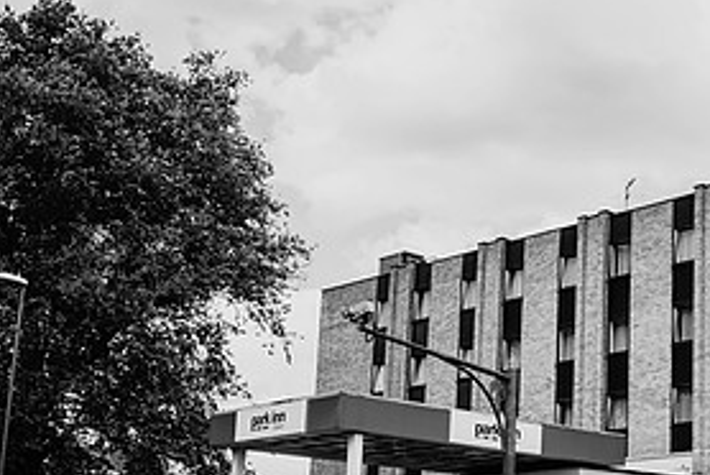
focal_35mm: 73
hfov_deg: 26.5
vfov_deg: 18.7
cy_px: 295
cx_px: 669
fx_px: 1441
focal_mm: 35
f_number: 5.6
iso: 160
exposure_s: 1/500
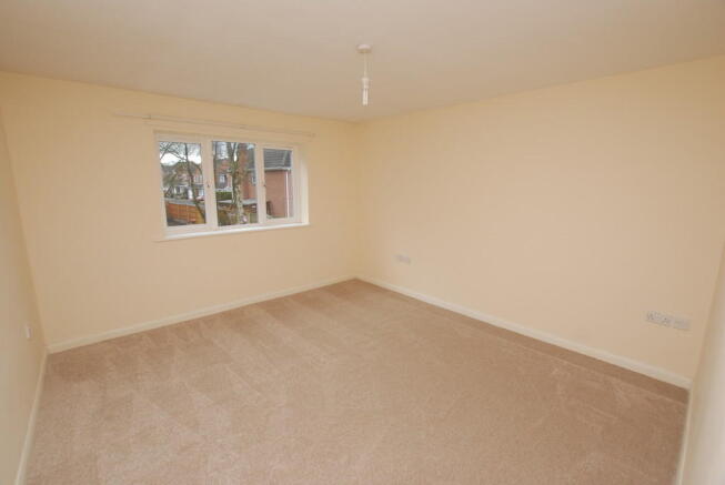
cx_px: 362
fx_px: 302
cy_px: 242
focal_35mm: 15
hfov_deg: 100.3
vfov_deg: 77.5
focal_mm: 10
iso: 320
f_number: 5.6
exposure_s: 1/60
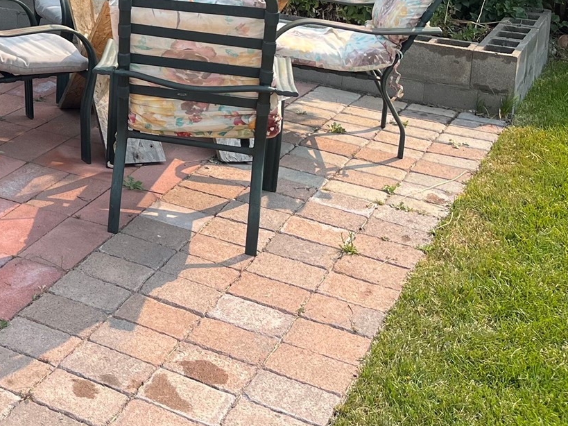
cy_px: -71
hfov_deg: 26.7
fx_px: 1066
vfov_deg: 21.2
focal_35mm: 65
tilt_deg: -9.2
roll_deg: -0.4
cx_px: -103
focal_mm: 5.1
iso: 50
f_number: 1.6
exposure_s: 1/1117
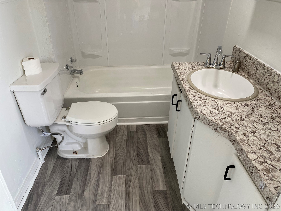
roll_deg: -1.7
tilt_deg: -31.9
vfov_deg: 53.1
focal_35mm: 26
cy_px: 106
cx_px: 140
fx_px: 211
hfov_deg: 67.3
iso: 100
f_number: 1.8
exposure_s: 1/120
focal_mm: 4.25
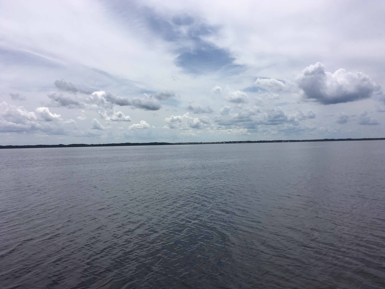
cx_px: 199
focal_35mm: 30
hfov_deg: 60.0
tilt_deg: -2.3
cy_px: 143
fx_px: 334
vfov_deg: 46.8
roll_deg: +0.2
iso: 25
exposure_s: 1/3846
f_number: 2.2
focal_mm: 4.15
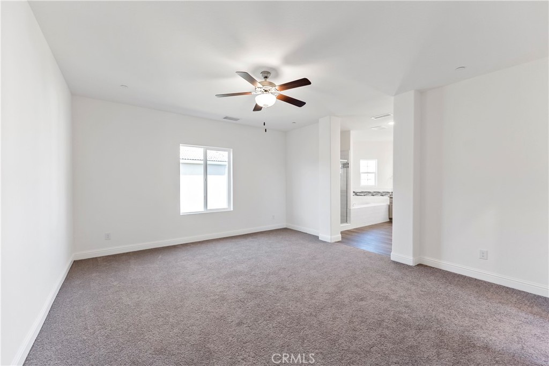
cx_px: 274
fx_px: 214
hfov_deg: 104.2
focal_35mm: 14
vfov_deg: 81.2
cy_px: 183
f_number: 4
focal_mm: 14
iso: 800
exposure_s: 1/160
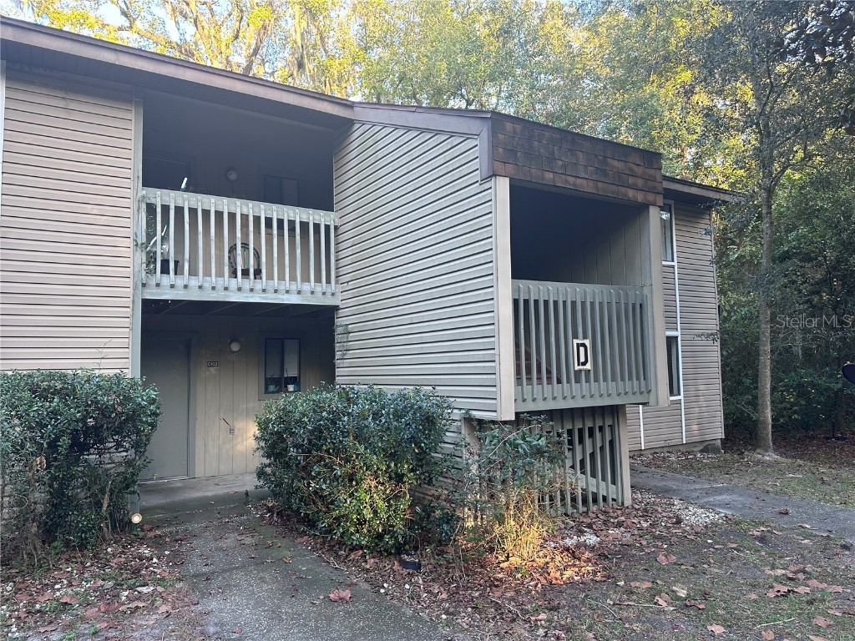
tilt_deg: +3.9
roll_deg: +1.2
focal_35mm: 24
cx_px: 428
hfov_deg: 71.6
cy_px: 320
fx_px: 593
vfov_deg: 56.8
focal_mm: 6.86
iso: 125
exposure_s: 1/121
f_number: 1.78
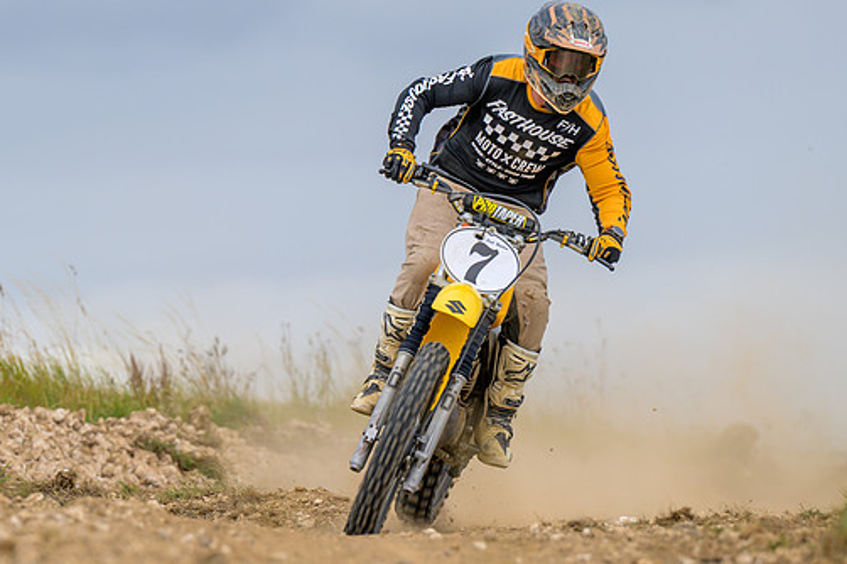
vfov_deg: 3.5
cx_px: 375
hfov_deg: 5.3
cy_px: 324
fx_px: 9122
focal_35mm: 388
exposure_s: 1/400
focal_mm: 200
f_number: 4
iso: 64
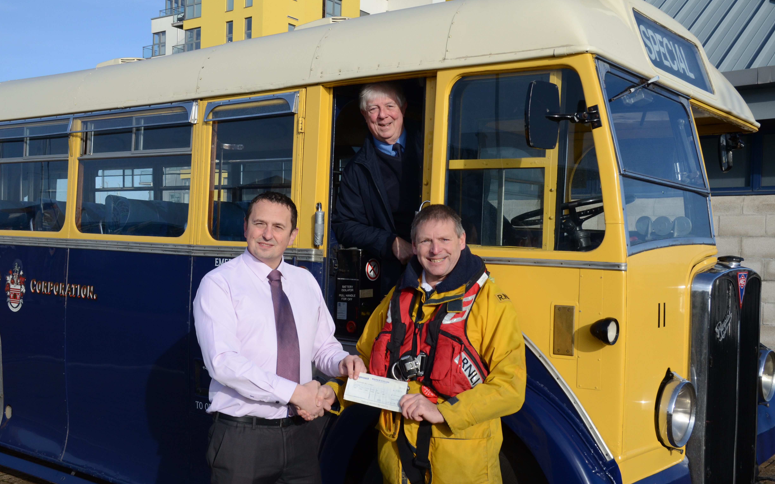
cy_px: 252
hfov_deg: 52.7
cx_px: 391
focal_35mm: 37
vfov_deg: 34.4
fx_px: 781
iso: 500
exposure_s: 1/1000
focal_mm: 24
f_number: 9
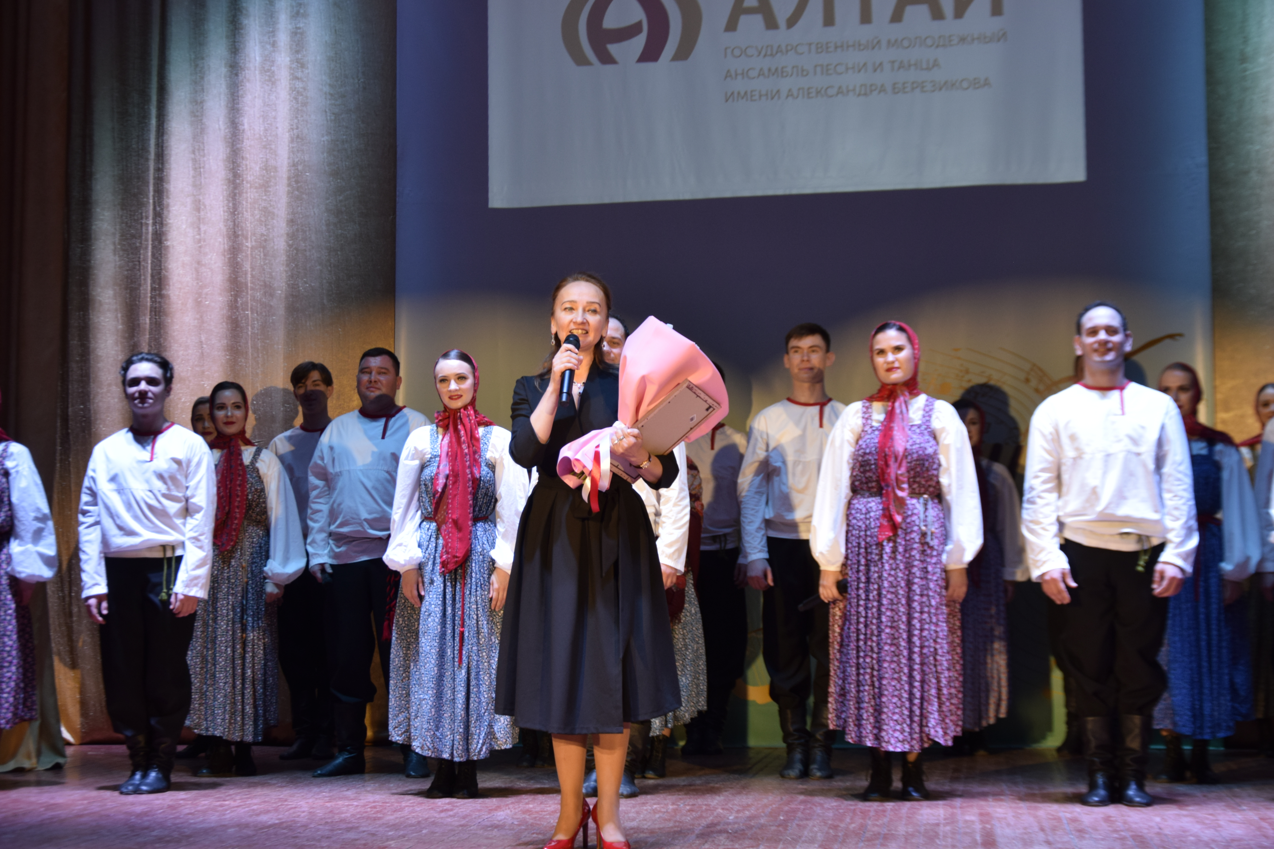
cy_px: 424
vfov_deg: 22.6
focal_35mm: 60
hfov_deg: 33.4
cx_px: 637
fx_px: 2123
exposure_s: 1/80
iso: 400
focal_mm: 40
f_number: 4.5
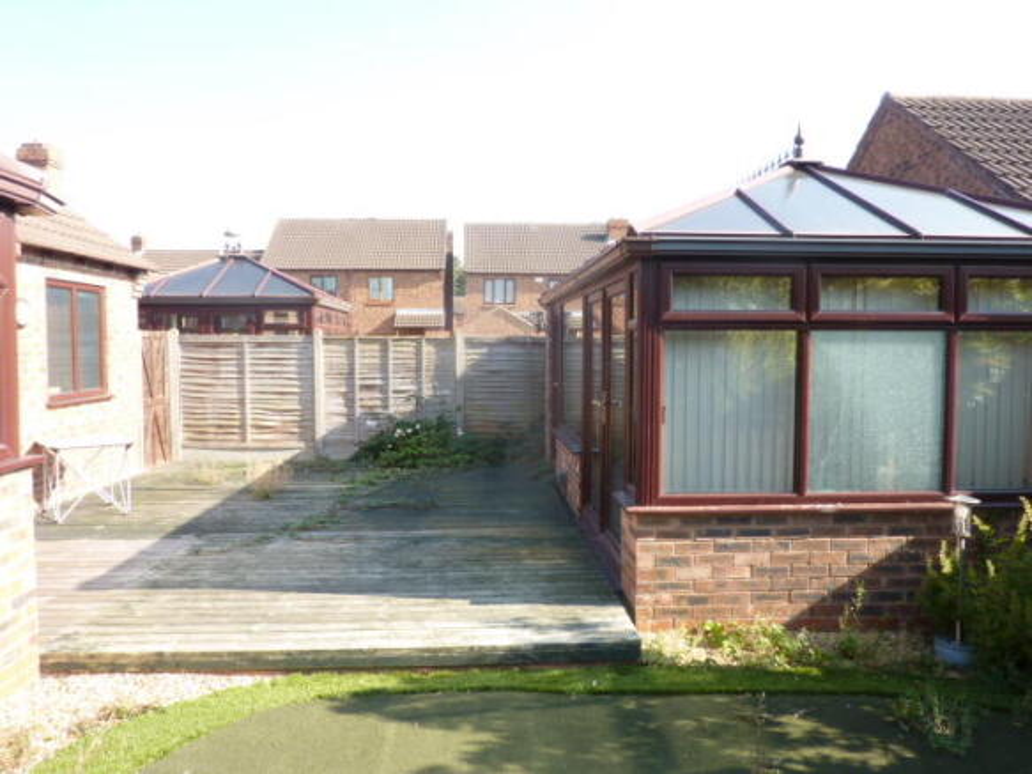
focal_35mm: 25
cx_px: 516
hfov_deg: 69.4
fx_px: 745
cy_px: 387
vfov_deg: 54.9
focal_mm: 4.1
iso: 80
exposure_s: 1/125
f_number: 4
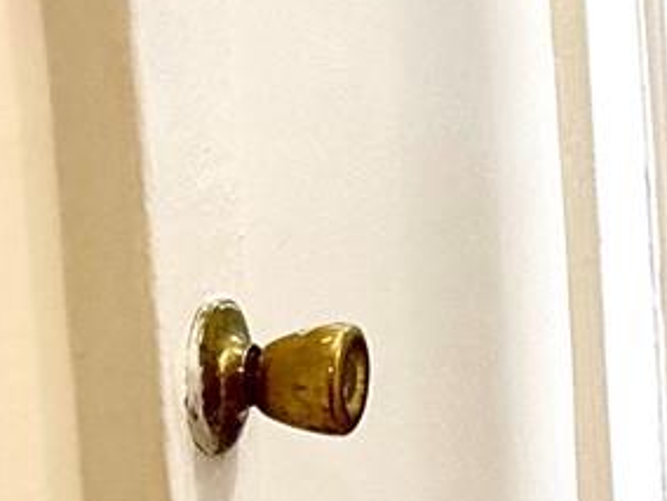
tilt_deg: -8.4
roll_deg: +1.2
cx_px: 1682
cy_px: -66
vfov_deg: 8.5
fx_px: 3333
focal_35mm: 173
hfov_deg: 9.8
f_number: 1.78
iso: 125
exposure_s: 1/60
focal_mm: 6.86
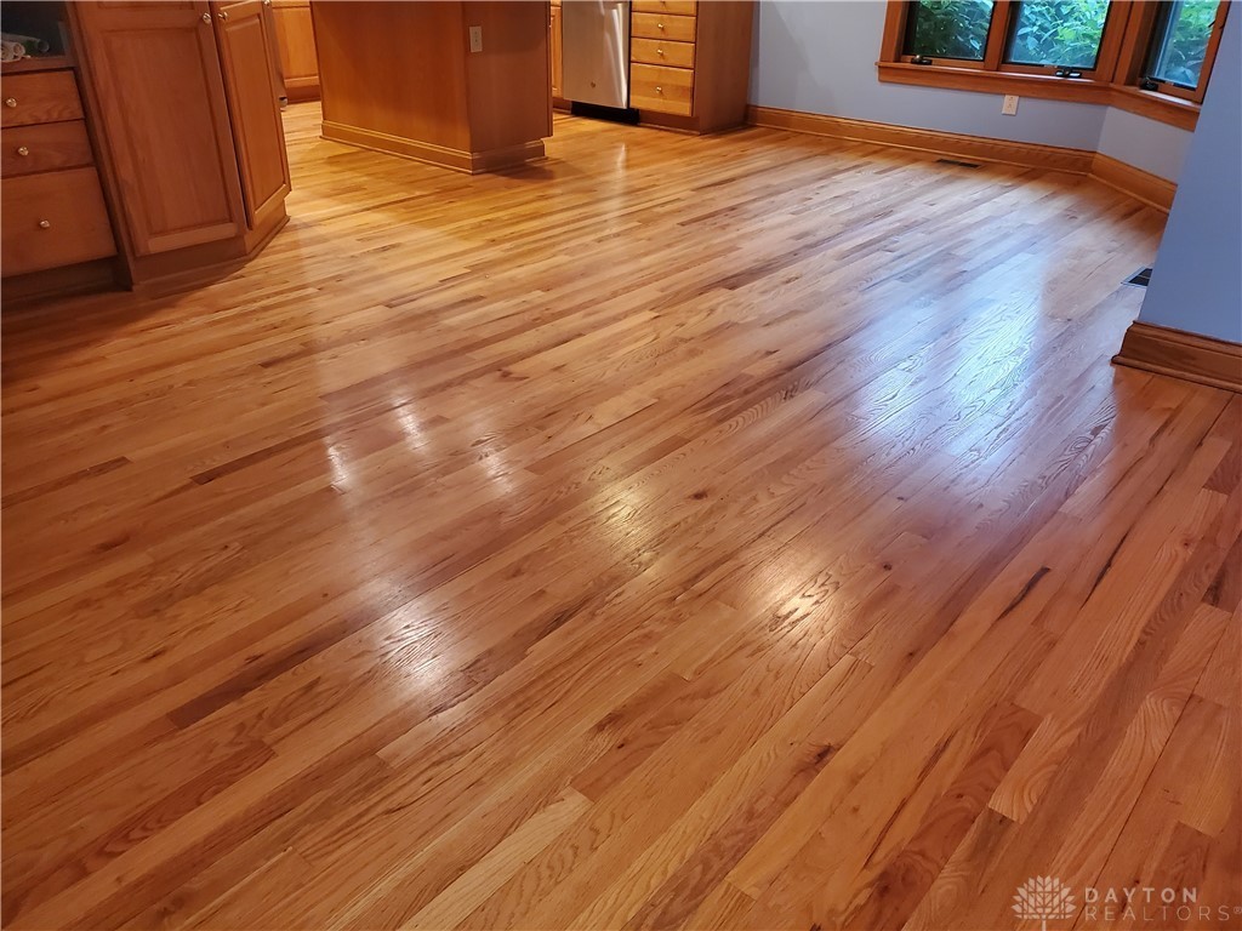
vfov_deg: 53.1
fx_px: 933
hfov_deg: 67.3
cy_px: 466
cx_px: 621
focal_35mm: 26
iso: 400
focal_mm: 4.3
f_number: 1.5
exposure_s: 1/40
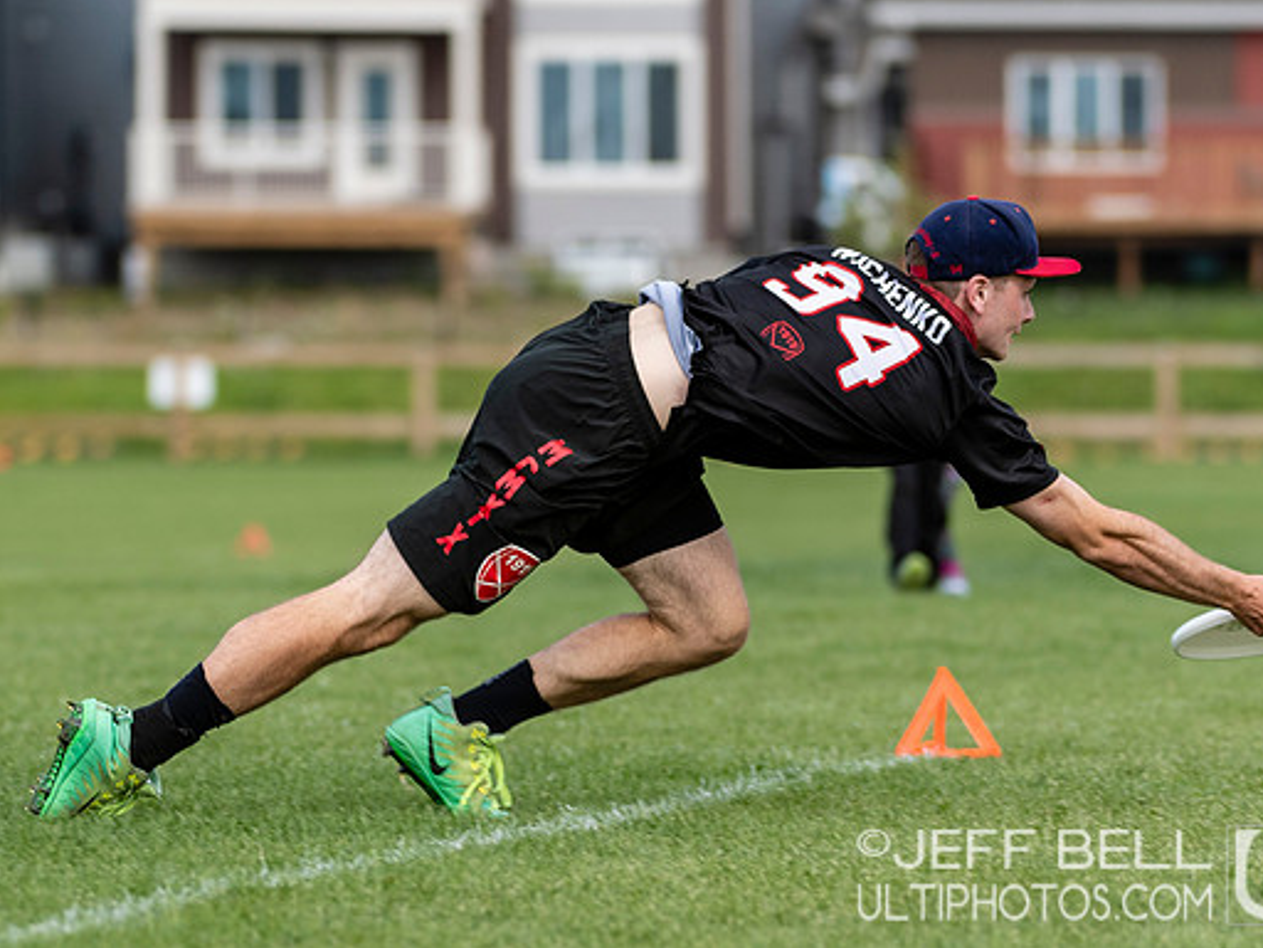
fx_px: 18754
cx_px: 445
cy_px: 647
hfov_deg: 3.9
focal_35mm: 514
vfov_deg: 2.9
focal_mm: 200
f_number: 4
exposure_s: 1/1000
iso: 140
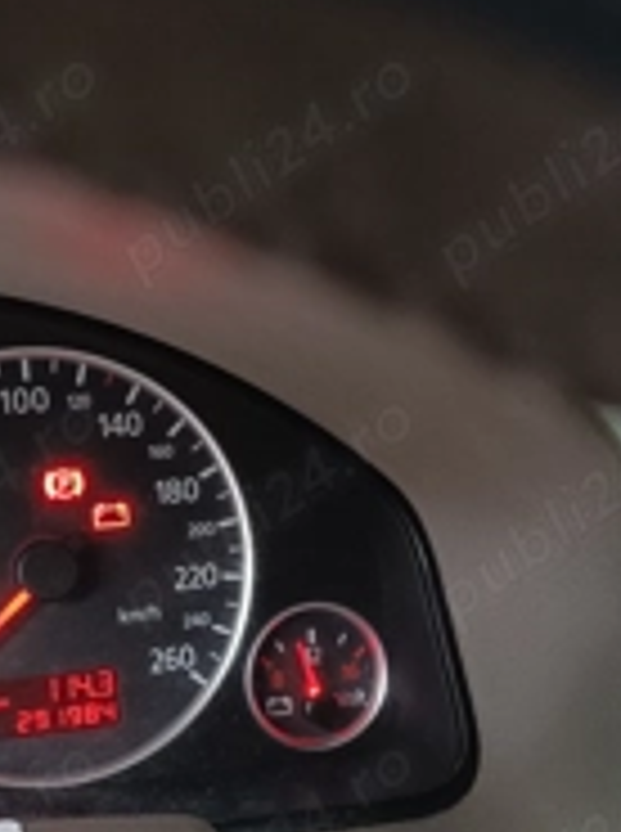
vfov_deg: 36.3
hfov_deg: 27.3
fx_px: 1248
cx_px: 108
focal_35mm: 52
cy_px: 585
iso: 754
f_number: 1.88
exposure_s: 1/25
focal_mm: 5.59
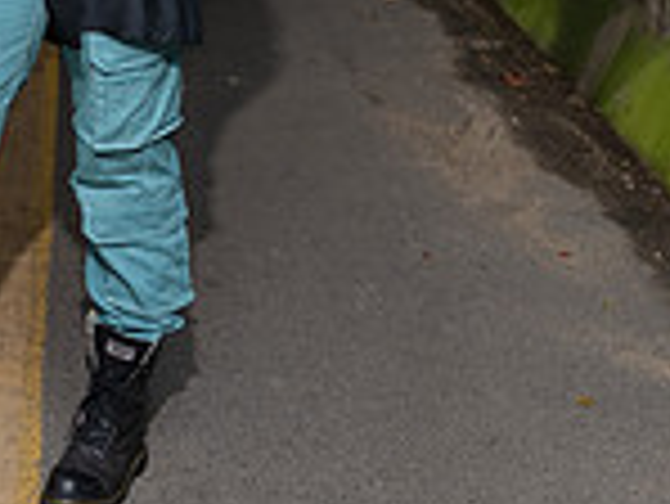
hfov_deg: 18.2
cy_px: -254
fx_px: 2034
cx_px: 0
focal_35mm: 105
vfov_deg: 13.3
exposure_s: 1/640
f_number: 3.2
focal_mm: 28
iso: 400
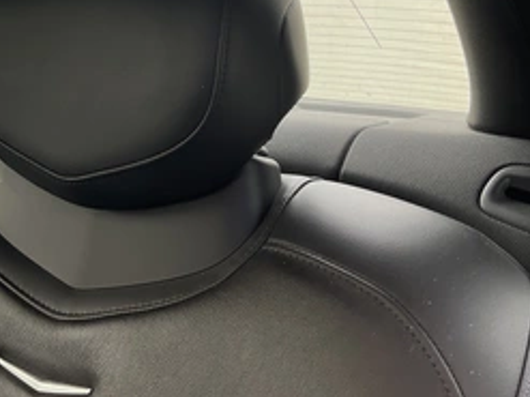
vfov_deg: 30.2
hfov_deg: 39.7
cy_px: 88
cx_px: 154
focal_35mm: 47
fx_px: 719
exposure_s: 1/192
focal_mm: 3
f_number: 1.8
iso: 20
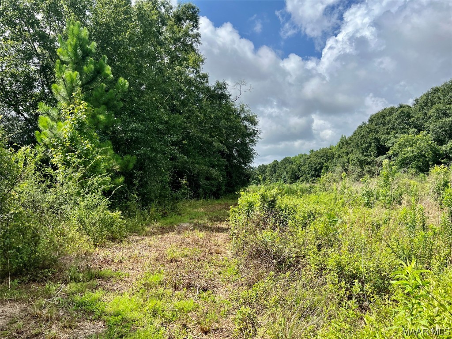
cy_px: 170
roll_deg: +1.9
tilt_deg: +2.8
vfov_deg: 53.1
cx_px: 226
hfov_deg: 67.3
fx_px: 339
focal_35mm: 26
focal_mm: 5.7
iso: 50
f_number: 1.5
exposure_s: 1/4444
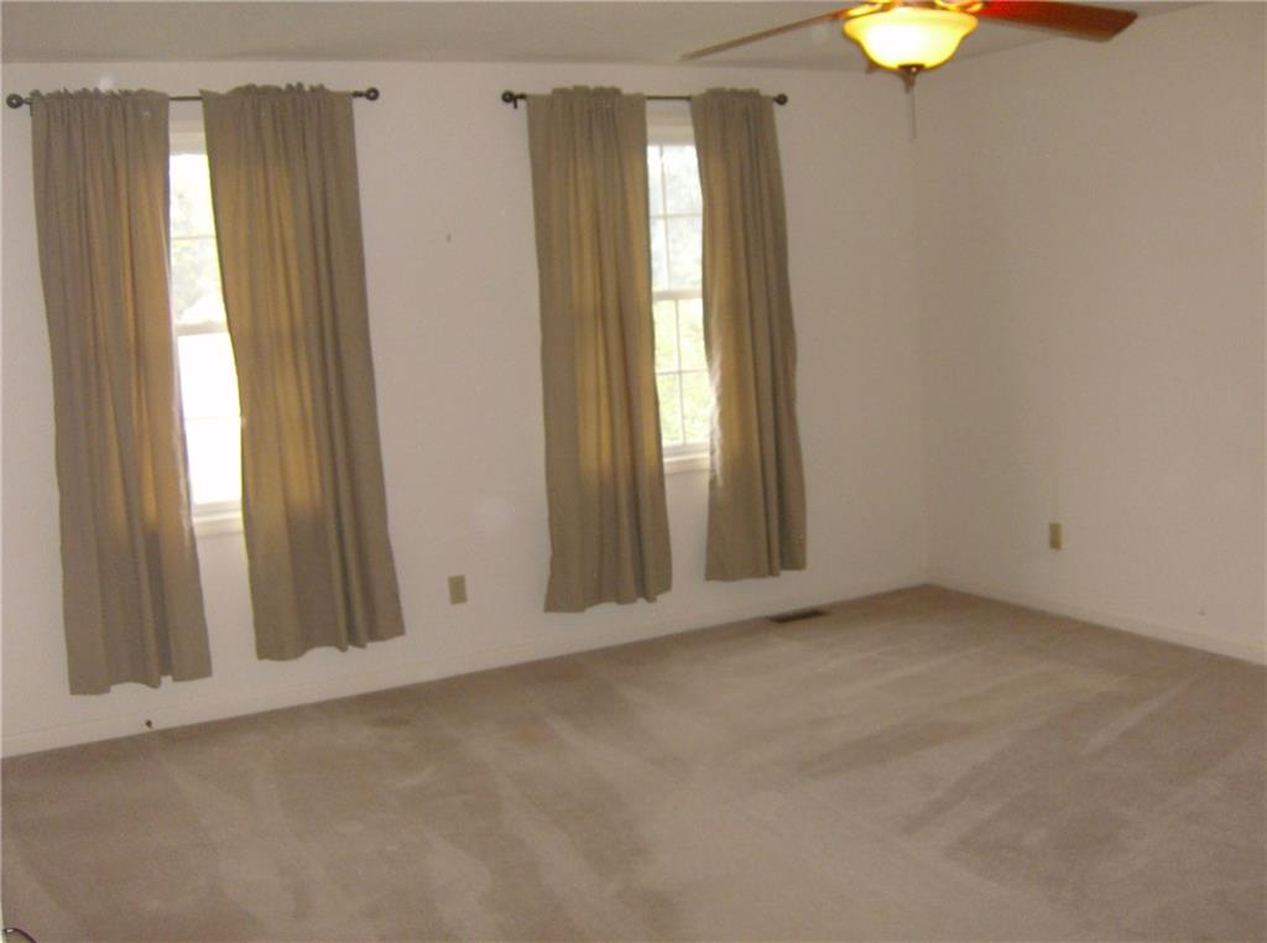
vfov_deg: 39.5
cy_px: 472
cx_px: 634
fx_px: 1314
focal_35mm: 36
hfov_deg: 51.5
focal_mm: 6
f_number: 2.8
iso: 200
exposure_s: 1/60
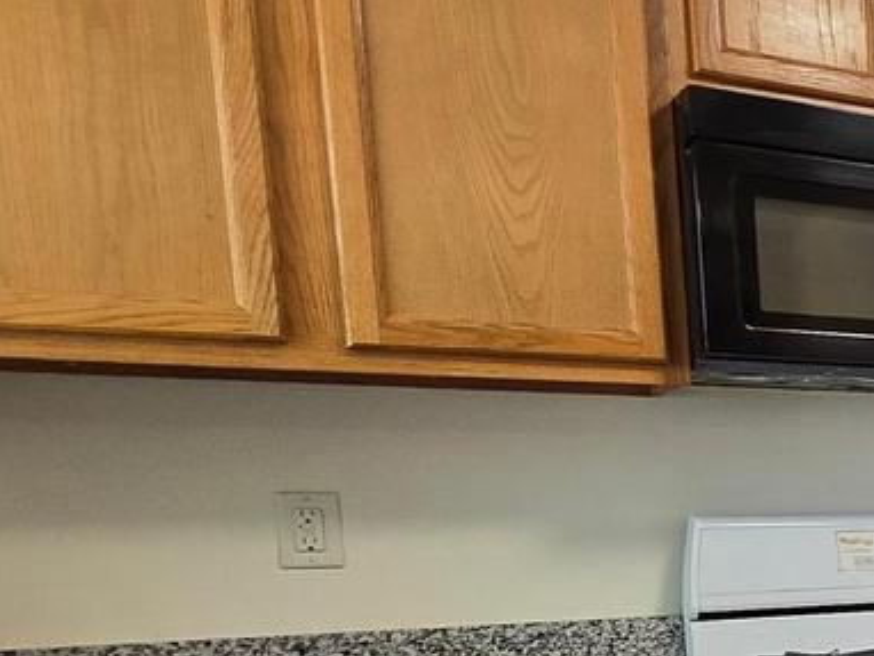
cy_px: 610
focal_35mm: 49
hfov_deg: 23.1
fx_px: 1238
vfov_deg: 28.4
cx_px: 1533
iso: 125
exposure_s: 1/60
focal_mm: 2.2
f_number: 2.2
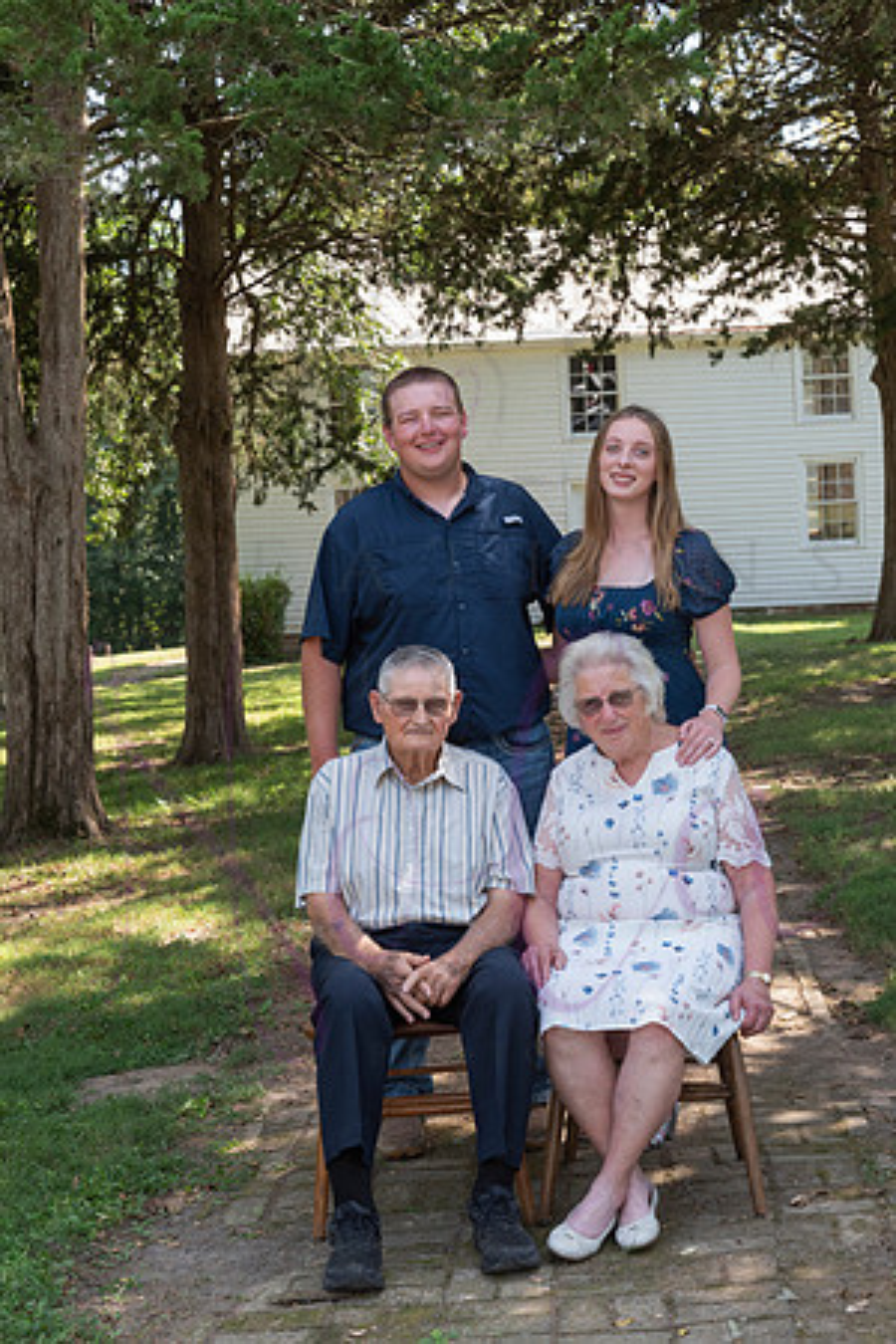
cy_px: 672
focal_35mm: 62
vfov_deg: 32.4
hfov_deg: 21.9
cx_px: 448
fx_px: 2314
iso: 500
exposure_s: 1/200
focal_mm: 62
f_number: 8
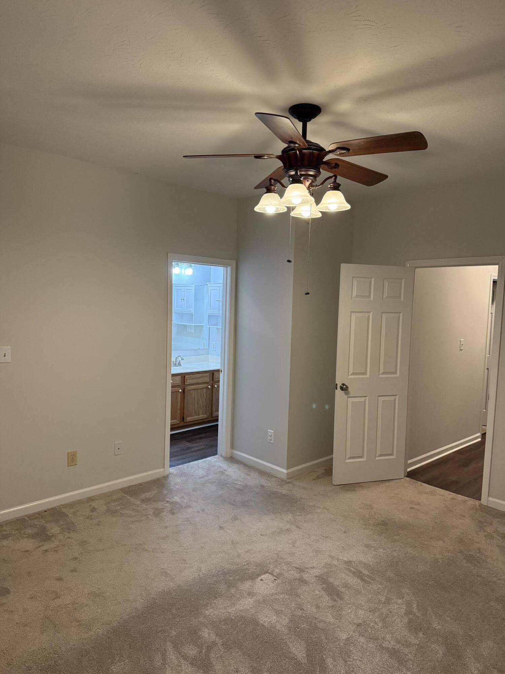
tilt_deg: -5.5
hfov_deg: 56.8
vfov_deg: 71.6
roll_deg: -1.9
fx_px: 467
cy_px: 337
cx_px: 252
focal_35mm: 24
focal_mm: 6.76
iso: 400
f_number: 1.78
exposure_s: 1/120
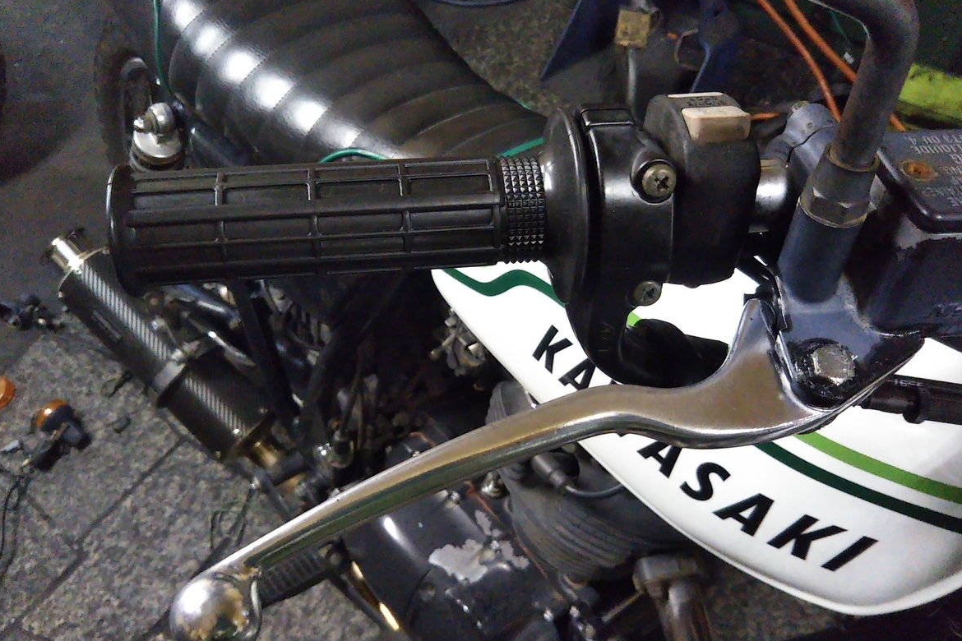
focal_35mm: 32
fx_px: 855
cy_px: 338
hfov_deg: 58.7
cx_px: 478
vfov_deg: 41.1
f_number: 2.2
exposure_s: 1/23
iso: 836
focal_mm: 4
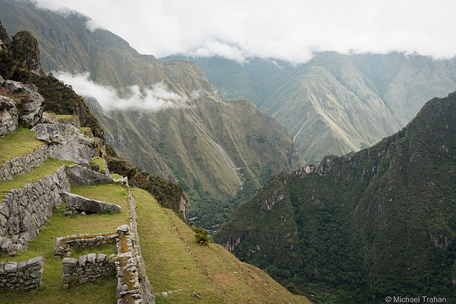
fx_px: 405
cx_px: 228
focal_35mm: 32
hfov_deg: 58.7
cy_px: 152
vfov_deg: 41.1
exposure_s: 1/200
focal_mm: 32
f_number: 10
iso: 1000
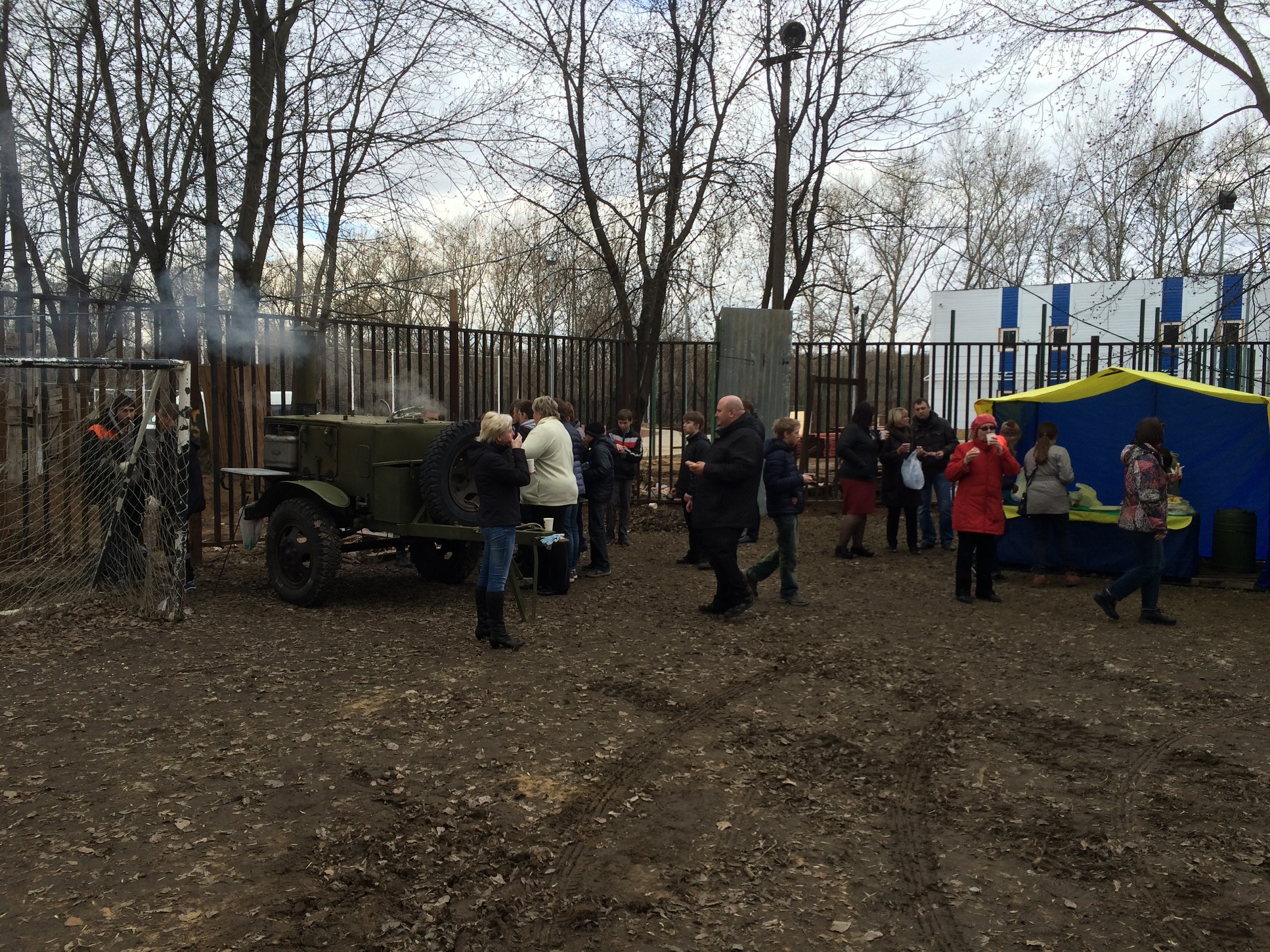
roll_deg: +0.6
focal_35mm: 29
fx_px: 1064
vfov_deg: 48.2
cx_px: 635
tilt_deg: -7.2
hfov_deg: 61.7
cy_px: 476
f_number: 2.2
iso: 32
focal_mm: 4.15
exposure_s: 1/707
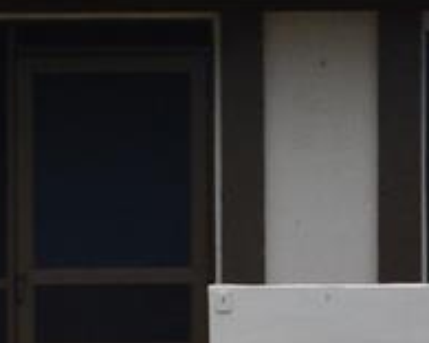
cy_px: 258
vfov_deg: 6.1
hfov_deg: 7.6
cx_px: 328
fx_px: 3212
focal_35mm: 253
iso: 400
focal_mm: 22
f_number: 10
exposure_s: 1/200
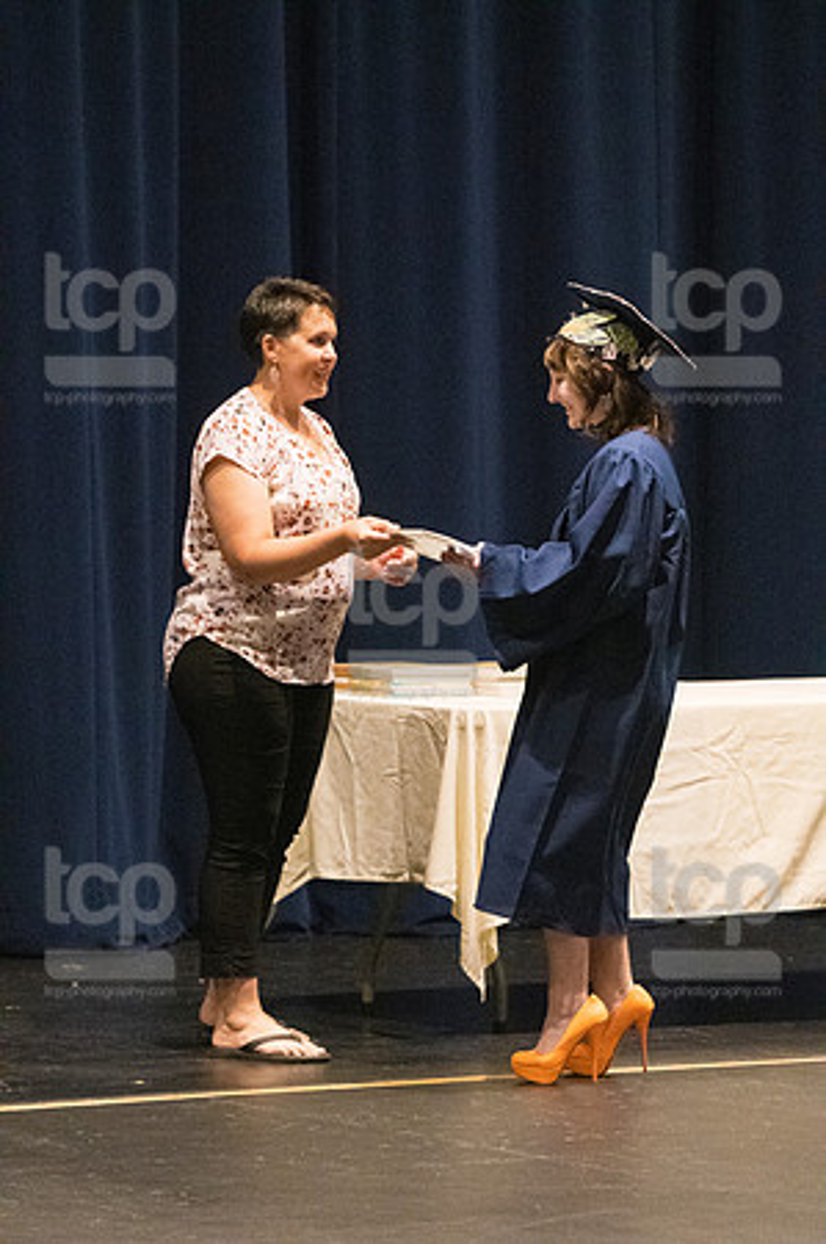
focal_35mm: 225
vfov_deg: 9.2
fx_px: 7761
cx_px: 413
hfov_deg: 6.1
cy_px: 622
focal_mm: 150
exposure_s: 1/250
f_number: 4.5
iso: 8000
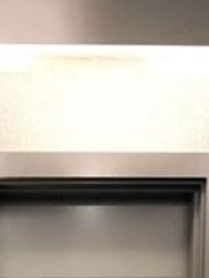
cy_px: 366
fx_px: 354
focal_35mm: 44
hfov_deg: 32.7
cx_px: 77
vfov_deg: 32.0
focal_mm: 1.57
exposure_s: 1/30
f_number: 1.8
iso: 1250
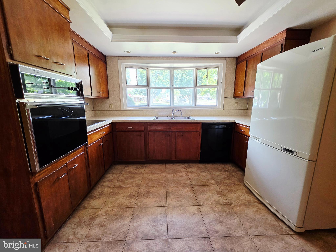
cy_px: 126
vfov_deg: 89.9
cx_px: 168
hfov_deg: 106.2
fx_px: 126
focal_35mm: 13
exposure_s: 1/120
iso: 200
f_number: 1.9
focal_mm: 2.2
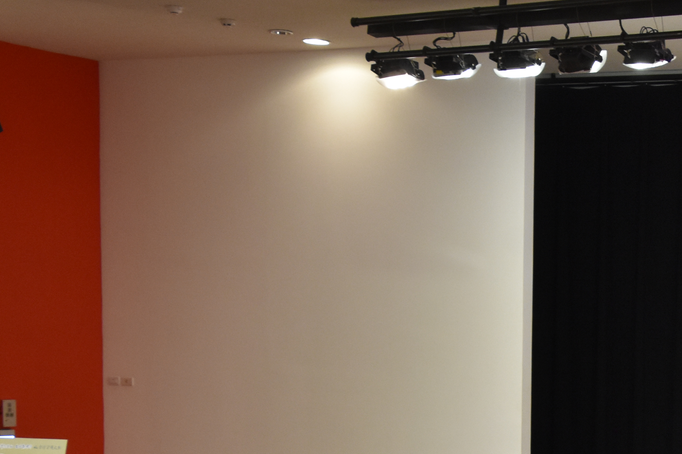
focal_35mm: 91
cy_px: 487
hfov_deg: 21.5
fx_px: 1724
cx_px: 698
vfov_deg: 14.7
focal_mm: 26
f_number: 6.3
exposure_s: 1/160
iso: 1600
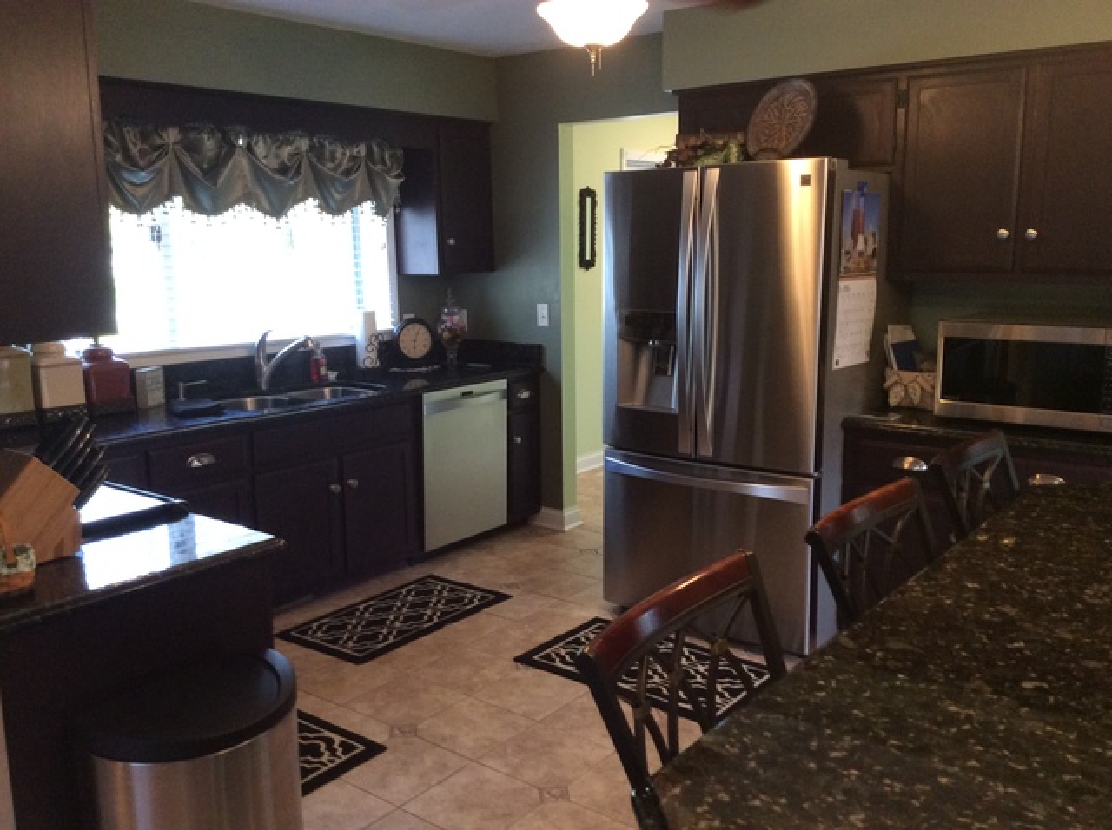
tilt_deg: -10.0
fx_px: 1026
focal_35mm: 32
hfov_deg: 56.9
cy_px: 415
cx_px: 556
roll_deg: +1.0
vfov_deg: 44.1
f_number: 2.4
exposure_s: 1/24
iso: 125
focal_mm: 3.3
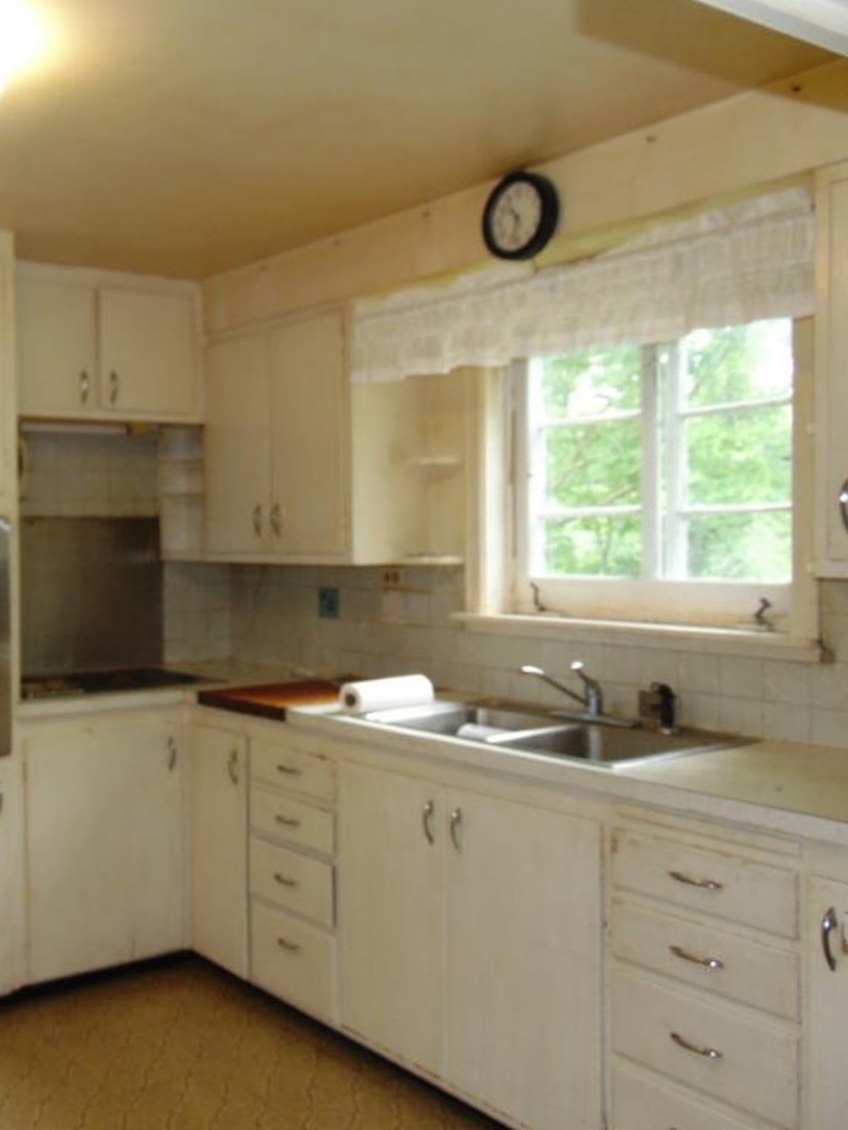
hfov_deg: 39.7
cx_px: 137
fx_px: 1110
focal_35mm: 34
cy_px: 566
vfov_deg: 54.0
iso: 200
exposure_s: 1/30
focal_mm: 4.5
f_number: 3
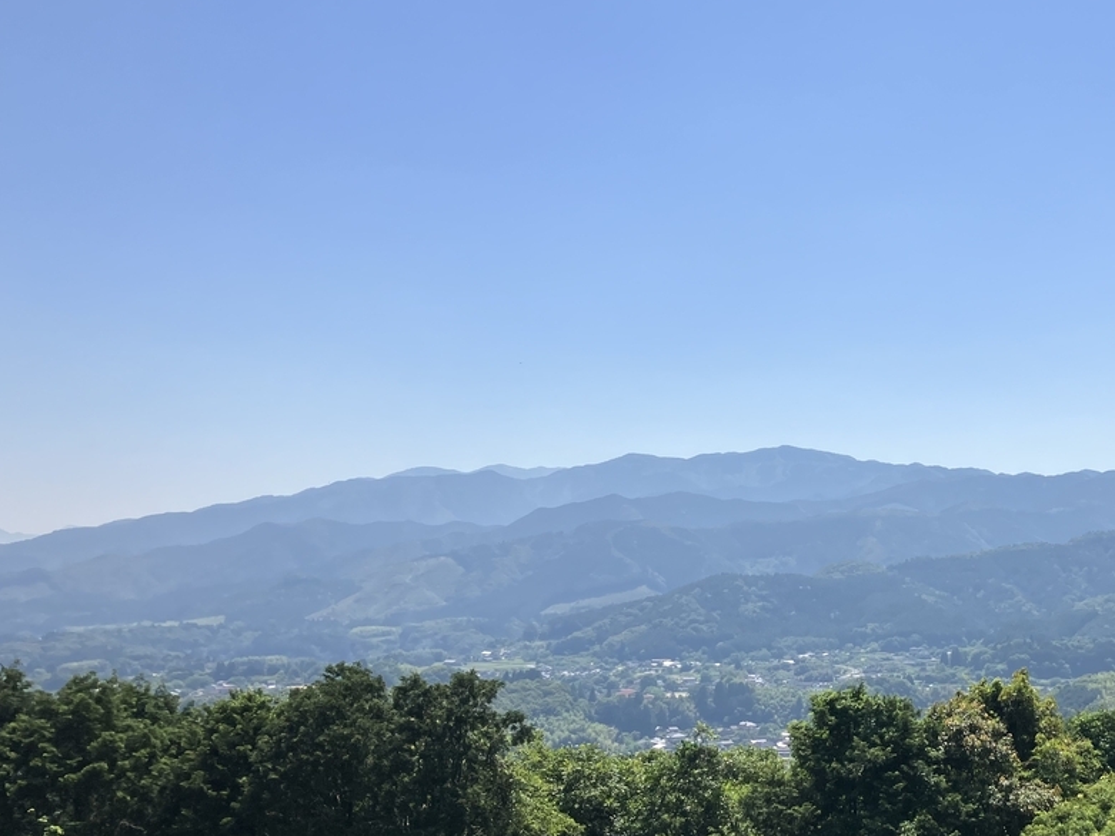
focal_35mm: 43
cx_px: 819
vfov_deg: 33.4
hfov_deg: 42.6
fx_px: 1385
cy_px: 521
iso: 32
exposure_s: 1/3040
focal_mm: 3.99
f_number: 1.8
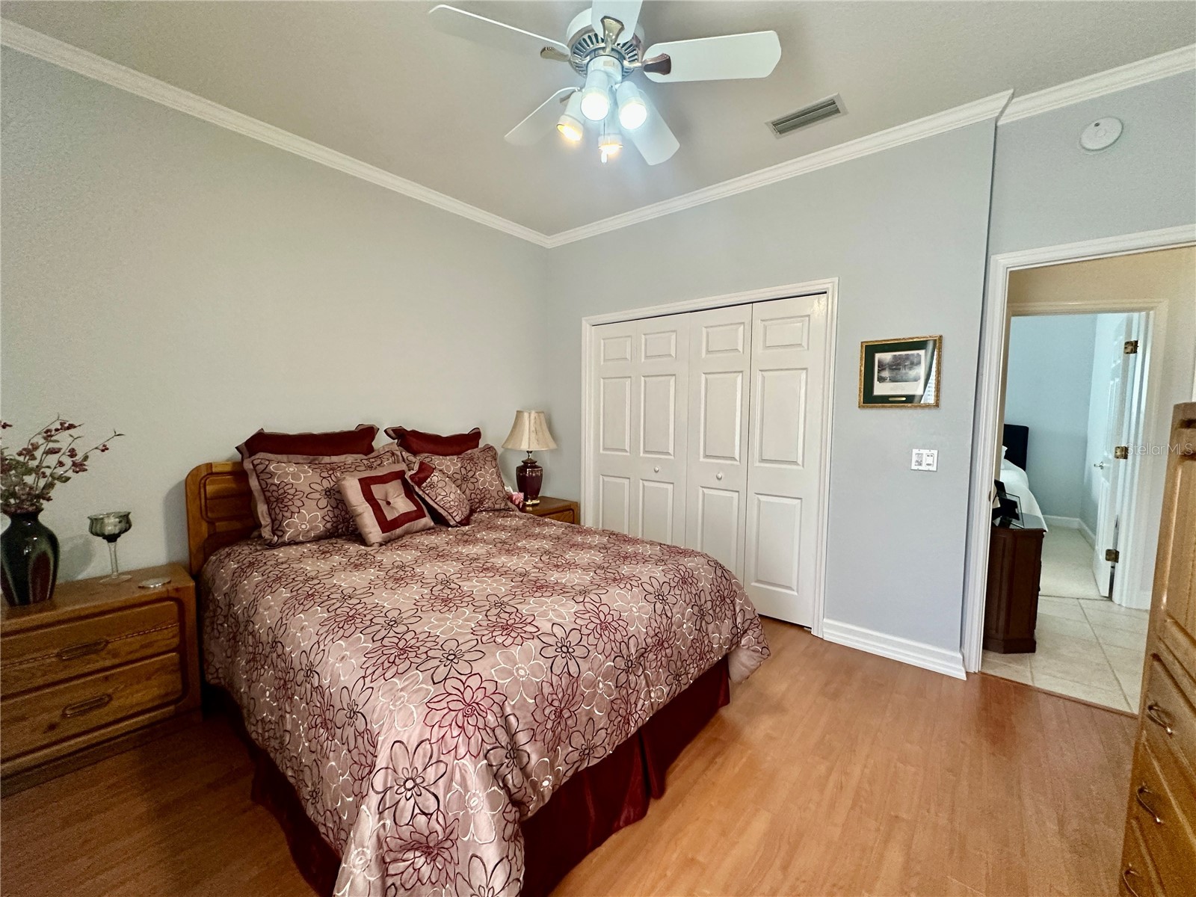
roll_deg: -1.3
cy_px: 448
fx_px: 484
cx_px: 598
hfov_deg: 102.1
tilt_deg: -4.0
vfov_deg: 85.7
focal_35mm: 14
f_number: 2.2
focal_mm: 2.22
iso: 320
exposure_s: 1/120
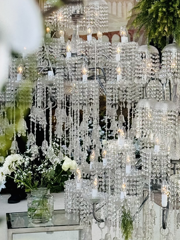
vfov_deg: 16.6
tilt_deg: -2.8
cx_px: 176
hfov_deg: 12.4
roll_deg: +0.0
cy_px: 76
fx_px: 818
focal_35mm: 118
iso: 64
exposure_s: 1/1133
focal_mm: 6.76
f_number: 1.78
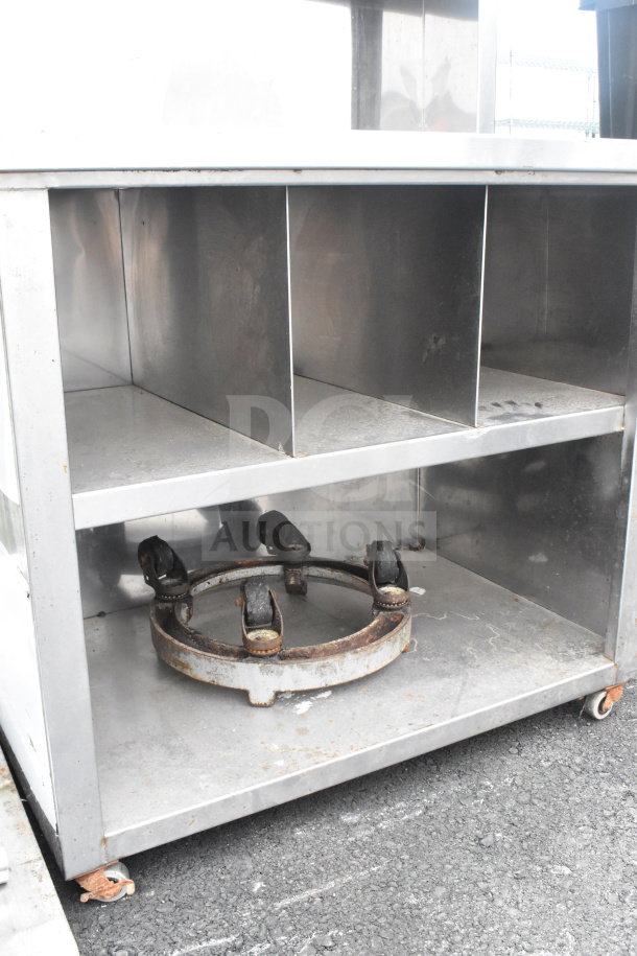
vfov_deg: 55.1
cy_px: 478
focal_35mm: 34
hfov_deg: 38.4
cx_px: 318
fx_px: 916
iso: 6400
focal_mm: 23
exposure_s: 1/500
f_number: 11
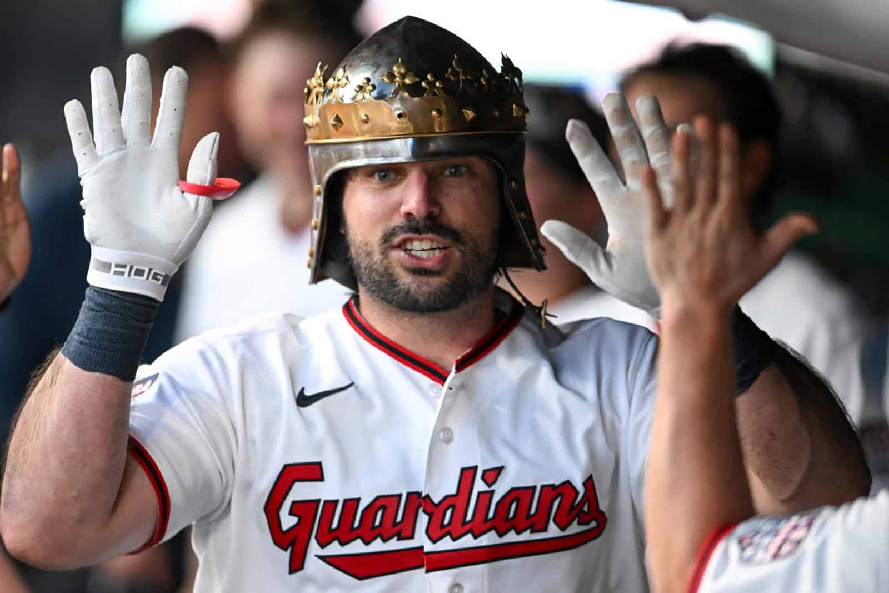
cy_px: 296
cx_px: 444
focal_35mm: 400
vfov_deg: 3.4
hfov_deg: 5.2
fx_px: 9878
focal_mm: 400
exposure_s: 1/1600
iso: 6400
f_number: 3.2
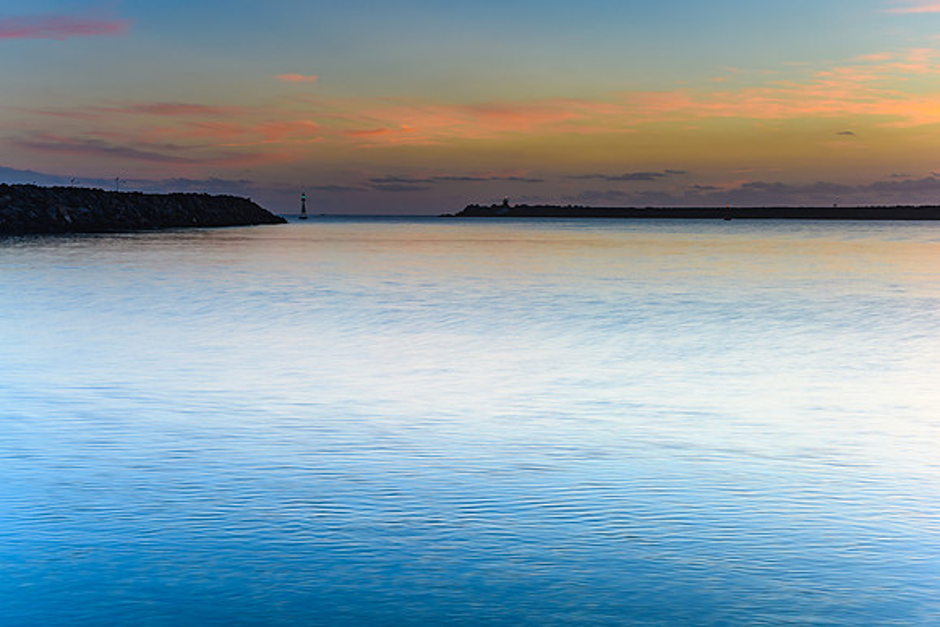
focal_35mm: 58
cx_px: 470
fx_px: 1507
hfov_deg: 34.6
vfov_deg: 23.5
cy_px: 314
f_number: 8
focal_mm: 38
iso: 50
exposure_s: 1.6
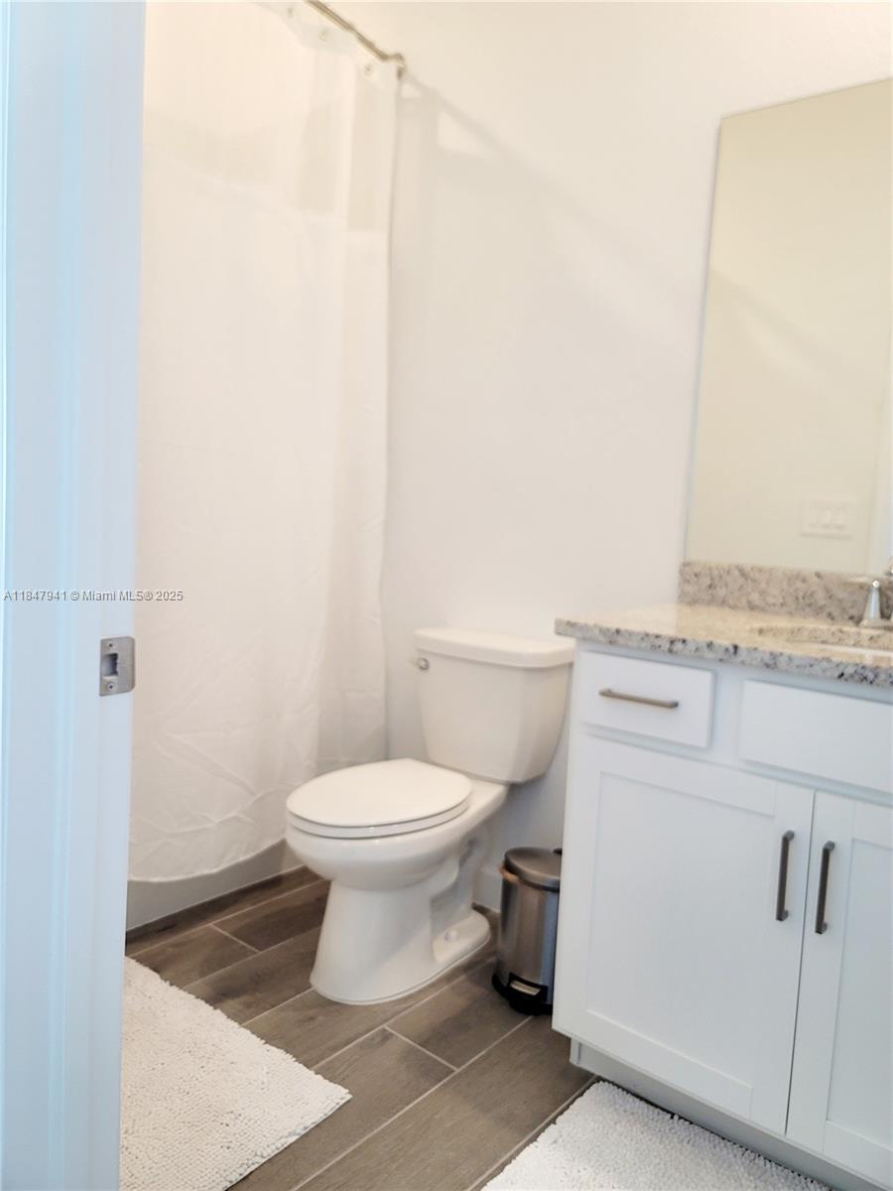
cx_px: 446
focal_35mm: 25
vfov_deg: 69.4
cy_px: 596
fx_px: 860
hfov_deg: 54.9
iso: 200
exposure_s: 1/120
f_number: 1.8
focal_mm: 7
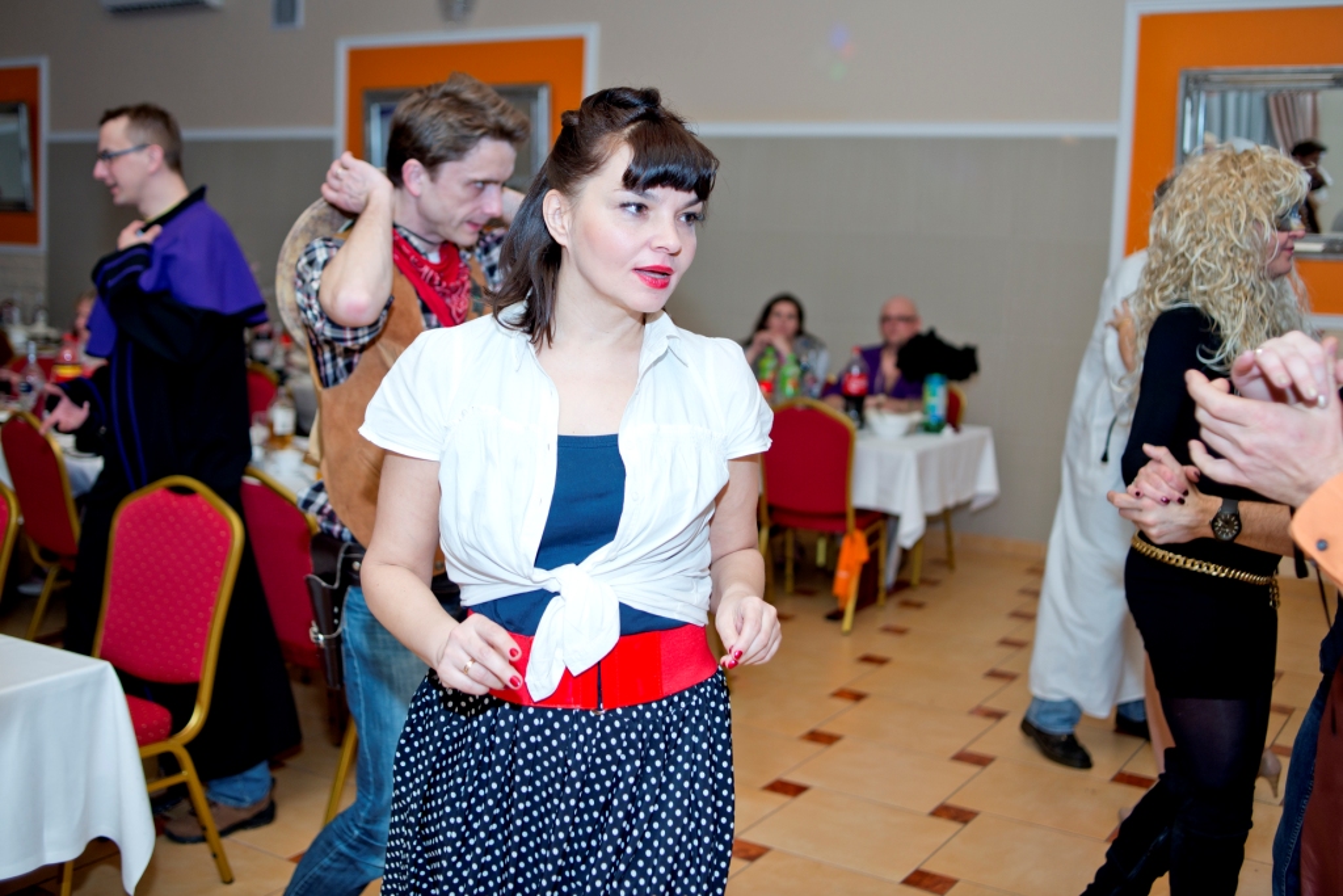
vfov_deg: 37.9
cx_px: 672
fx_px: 1306
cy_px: 448
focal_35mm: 35
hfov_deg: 54.4
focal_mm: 35
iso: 320
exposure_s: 1/320
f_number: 2.8
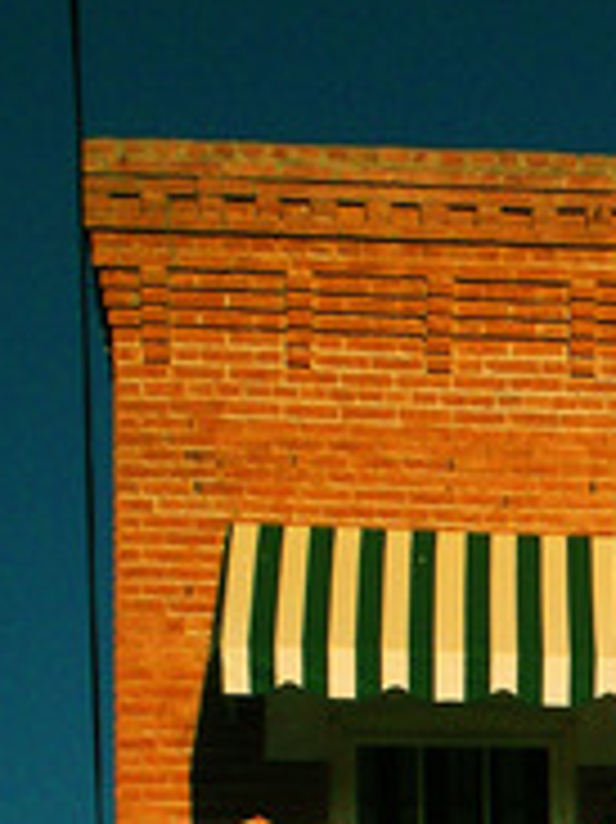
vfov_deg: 9.7
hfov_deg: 7.4
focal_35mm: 196
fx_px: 4656
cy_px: 1414
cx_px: 967
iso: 64
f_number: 5.6
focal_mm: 9.3
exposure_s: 1/1000
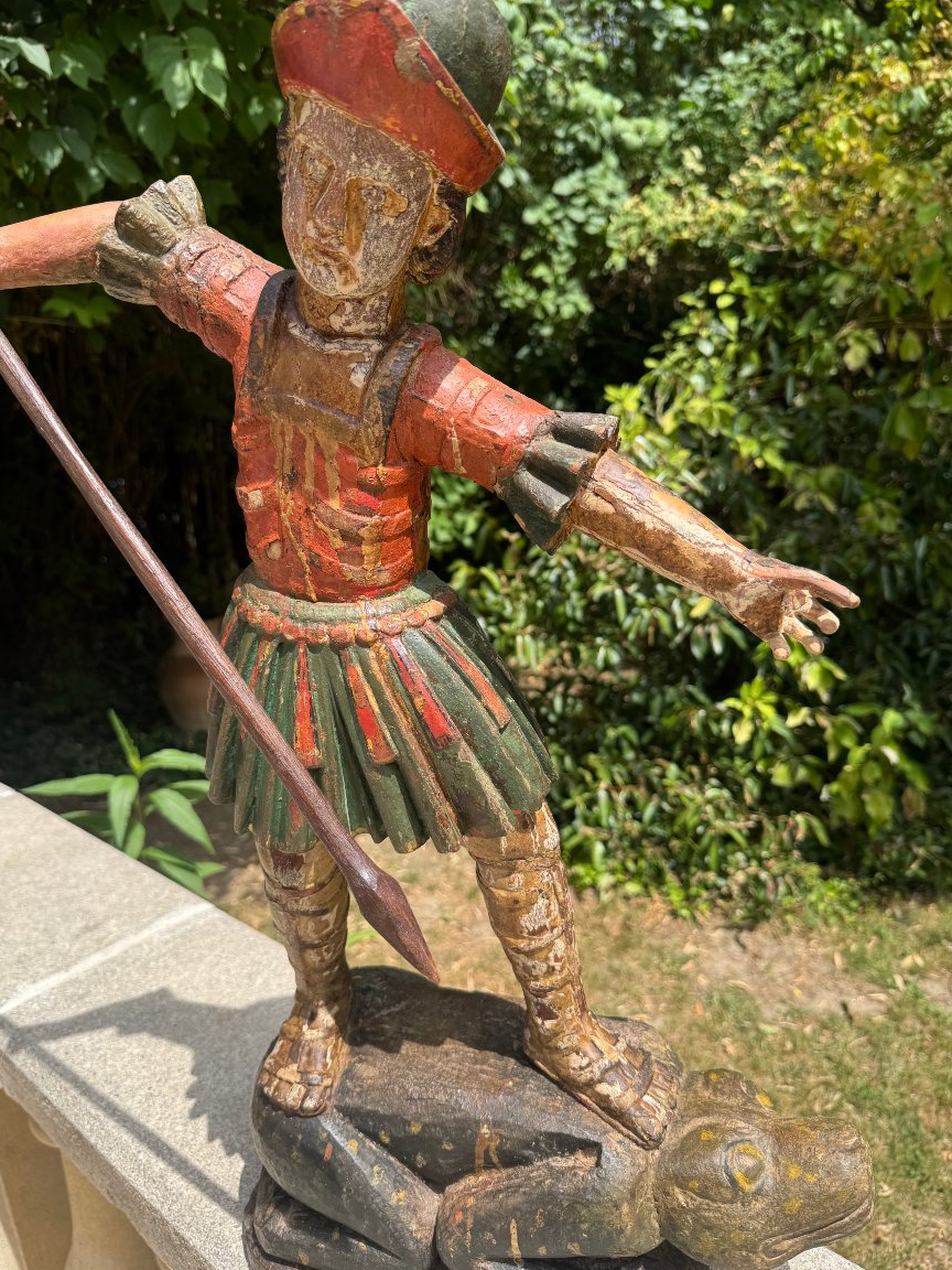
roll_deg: +3.5
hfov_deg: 54.9
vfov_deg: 69.4
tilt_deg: -13.7
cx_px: 462
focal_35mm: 25
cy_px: 638
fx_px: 917
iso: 80
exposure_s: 1/1869
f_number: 1.78
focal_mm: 6.76
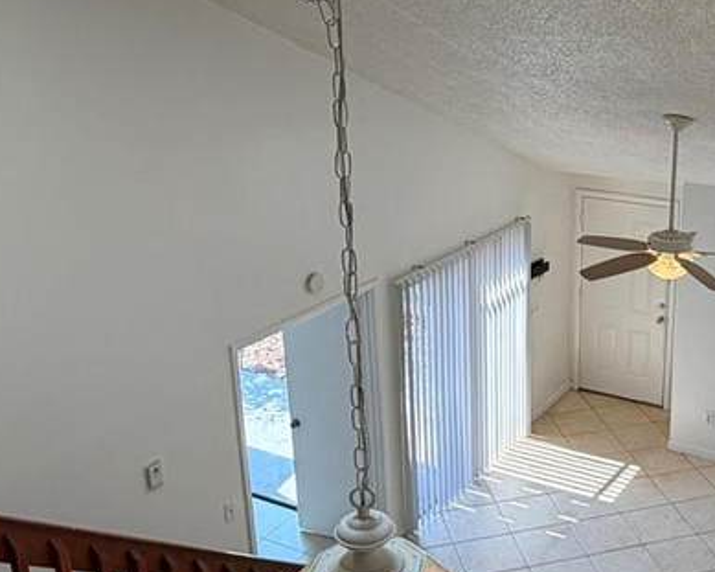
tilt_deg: -17.2
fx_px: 952
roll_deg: +0.1
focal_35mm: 45
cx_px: 561
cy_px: 274
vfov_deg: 33.4
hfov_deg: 39.7
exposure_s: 1/120
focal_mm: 2.22
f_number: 2.2
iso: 64
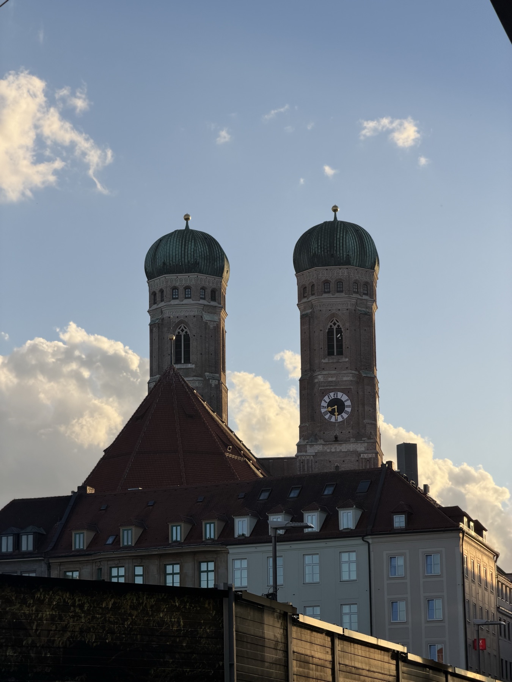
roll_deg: +1.6
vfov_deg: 19.6
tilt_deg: +13.3
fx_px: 1972
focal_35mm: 100
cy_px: 341
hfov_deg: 14.8
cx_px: 256
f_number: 2.8
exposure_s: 1/631
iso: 40
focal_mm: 16.89
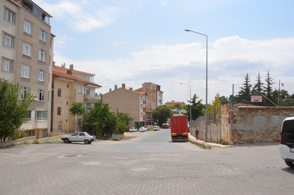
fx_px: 244
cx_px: 147
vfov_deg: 43.4
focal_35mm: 30
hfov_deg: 62.0
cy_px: 98
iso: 100
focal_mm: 20
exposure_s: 1/250
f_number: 10
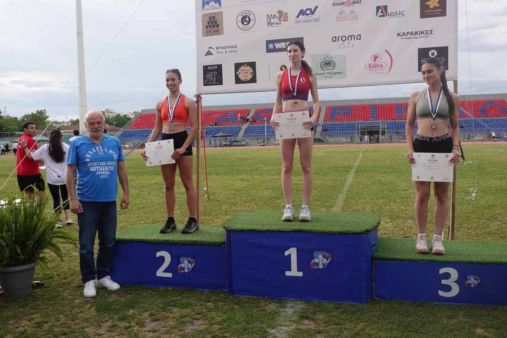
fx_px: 465
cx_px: 254
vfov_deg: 40.0
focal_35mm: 33
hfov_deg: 57.2
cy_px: 169
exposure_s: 1/1600
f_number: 2.8
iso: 400
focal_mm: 12.65
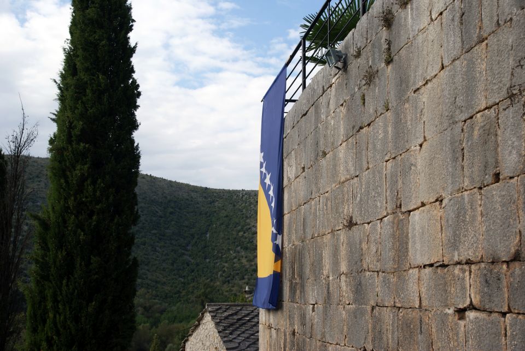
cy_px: 176
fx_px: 657
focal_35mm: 45
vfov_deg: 30.0
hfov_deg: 43.5
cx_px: 262
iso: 100
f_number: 6.3
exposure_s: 1/250
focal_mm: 30
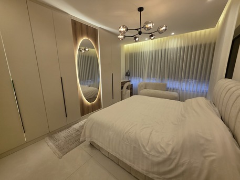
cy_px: 90
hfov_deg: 106.2
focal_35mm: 13
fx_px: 90
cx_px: 120
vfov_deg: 89.9
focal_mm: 2.2
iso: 125
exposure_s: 1/100
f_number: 1.9
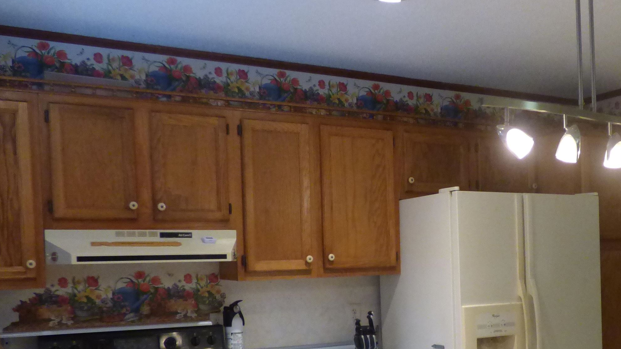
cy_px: 304
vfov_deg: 24.8
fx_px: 774
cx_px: 471
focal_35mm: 47
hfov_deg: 42.3
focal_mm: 4.83
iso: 800
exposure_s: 1/50
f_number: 3.2
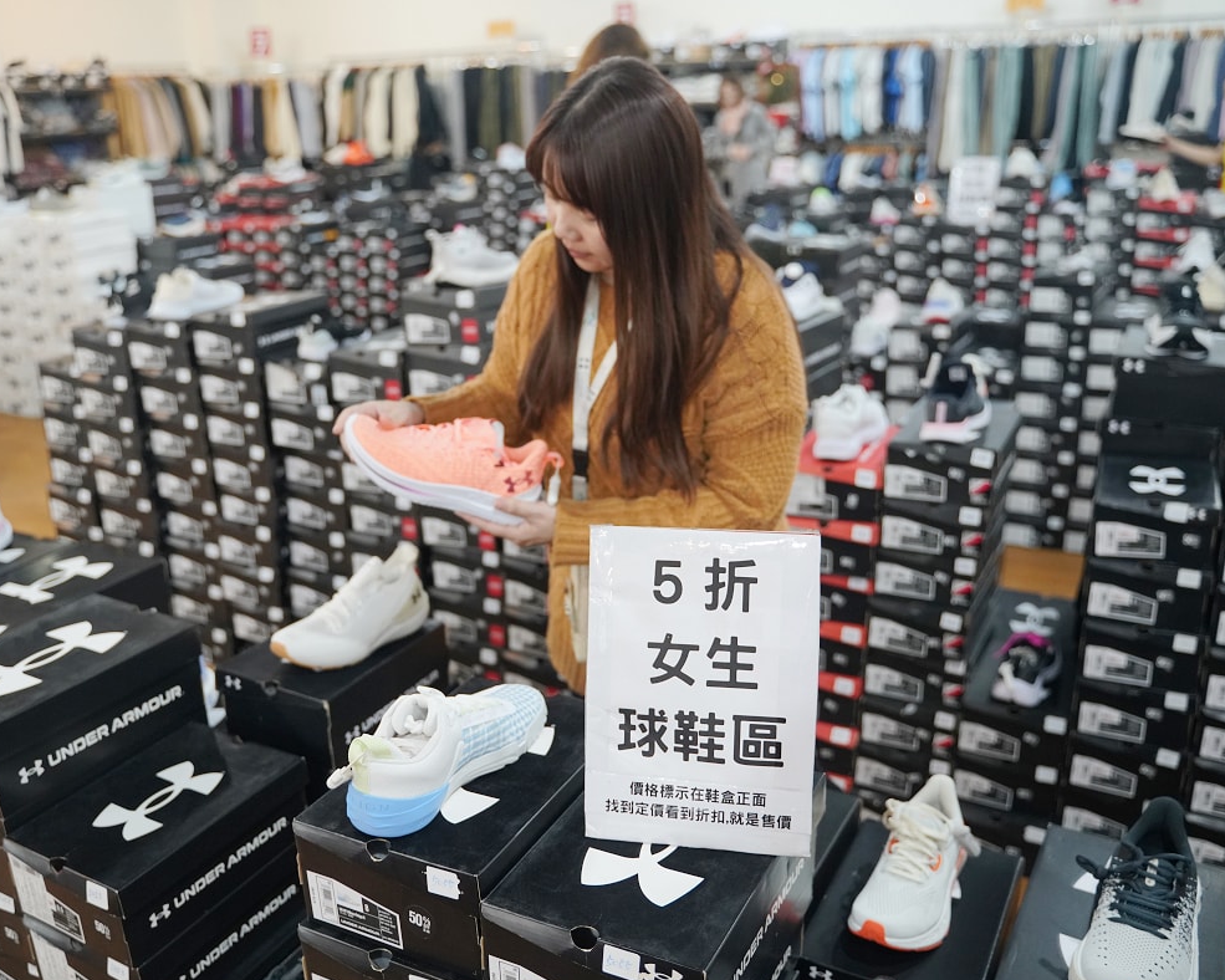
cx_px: 551
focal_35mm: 32
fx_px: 1160
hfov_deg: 55.6
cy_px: 496
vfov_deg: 45.8
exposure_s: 1/160
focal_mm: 28
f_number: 2.8
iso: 2000
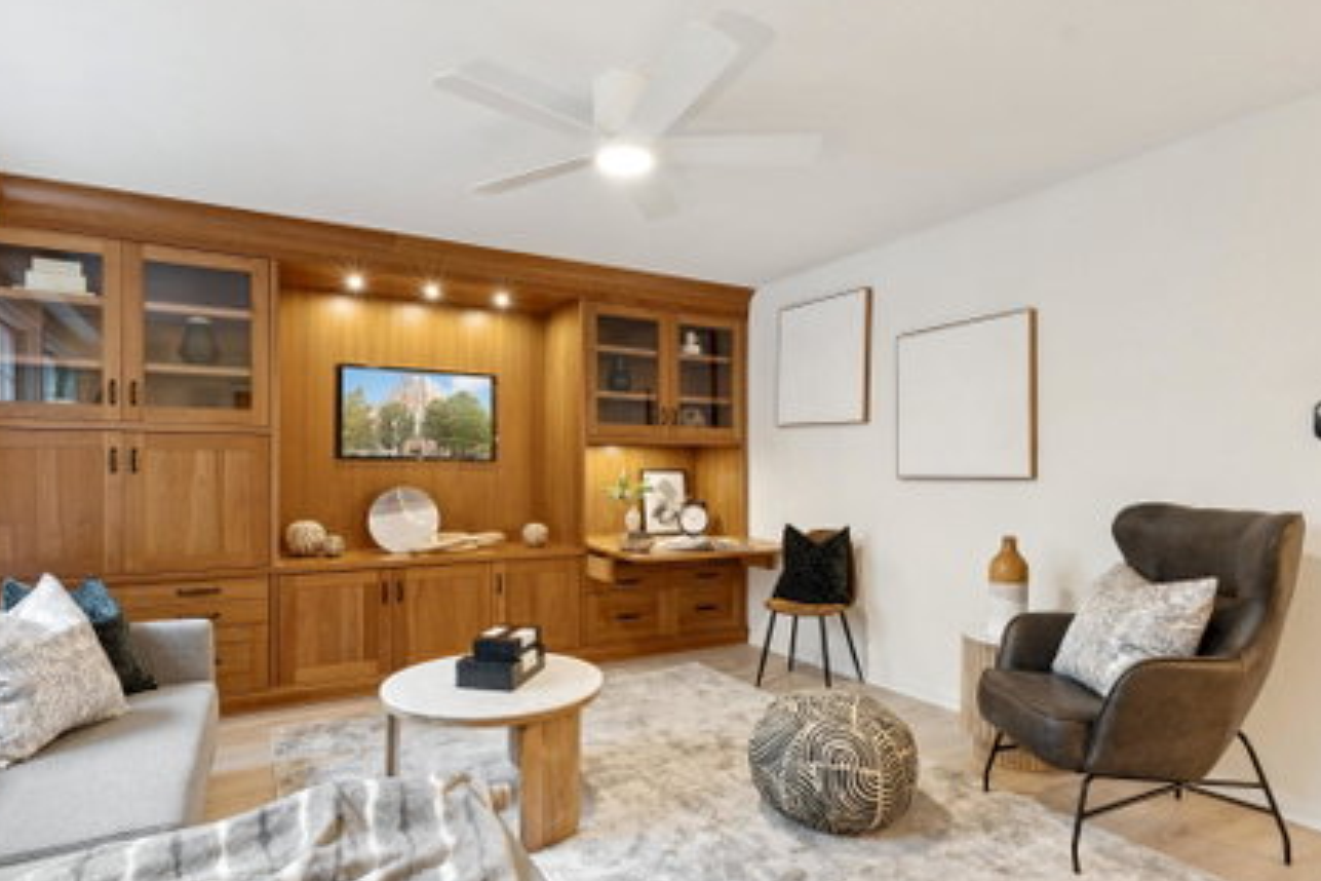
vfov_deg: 64.5
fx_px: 697
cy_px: 474
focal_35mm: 19
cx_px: 648
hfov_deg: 86.9
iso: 200
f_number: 9
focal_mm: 11.6
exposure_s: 1/2.5
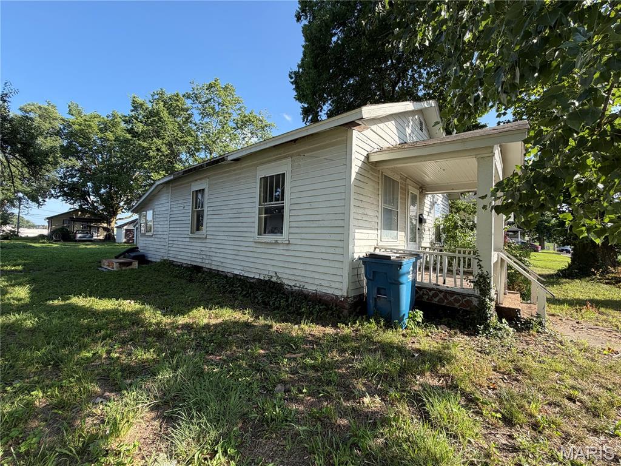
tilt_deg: -0.5
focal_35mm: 14
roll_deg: -1.1
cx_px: 310
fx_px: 251
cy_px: 233
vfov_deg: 85.7
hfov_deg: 102.1
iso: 50
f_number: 2.2
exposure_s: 1/502
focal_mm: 2.22
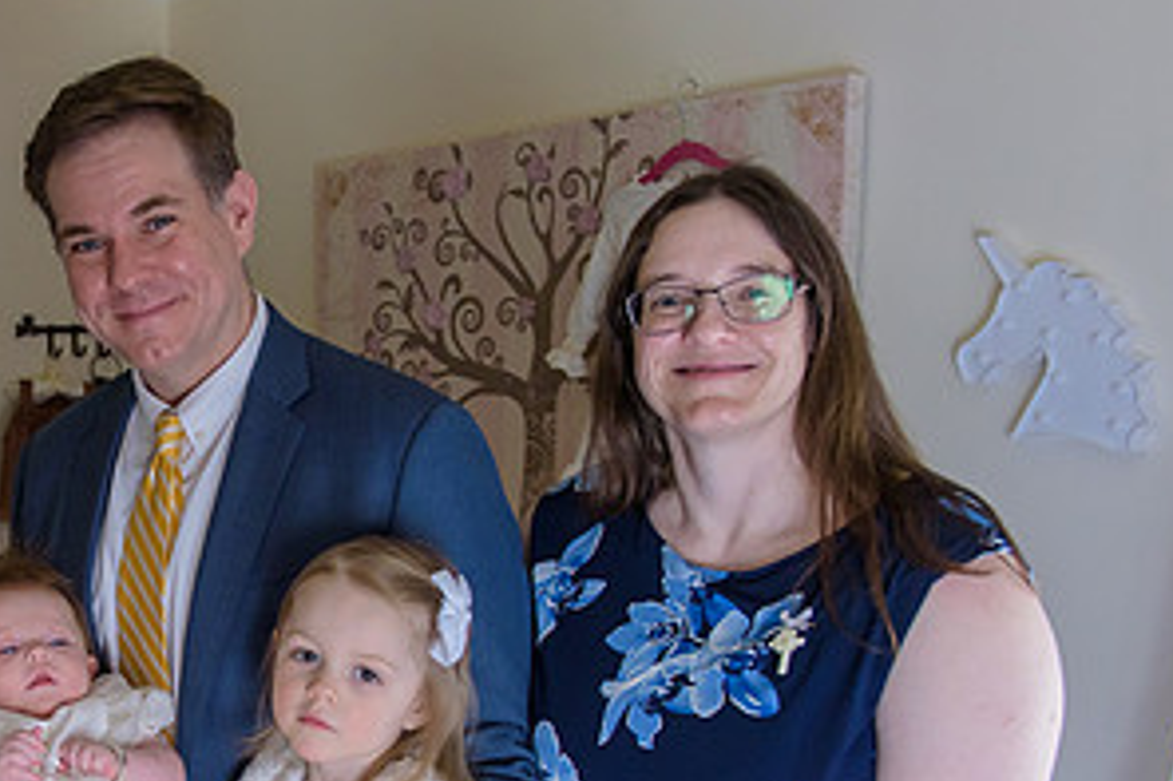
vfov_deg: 26.0
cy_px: 628
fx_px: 1661
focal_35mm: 51
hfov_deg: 35.9
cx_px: 59
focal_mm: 26
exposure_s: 1/125
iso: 1600
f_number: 3.2
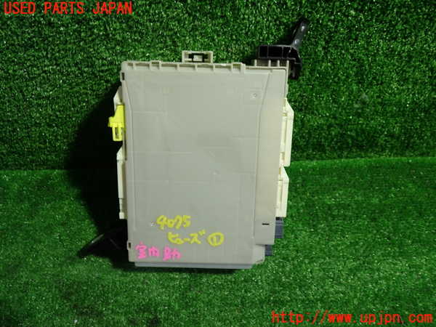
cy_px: 164
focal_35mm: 30
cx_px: 218
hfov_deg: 60.0
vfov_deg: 46.8
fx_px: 378
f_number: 2.3
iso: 200
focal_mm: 5.4
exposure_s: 1/50
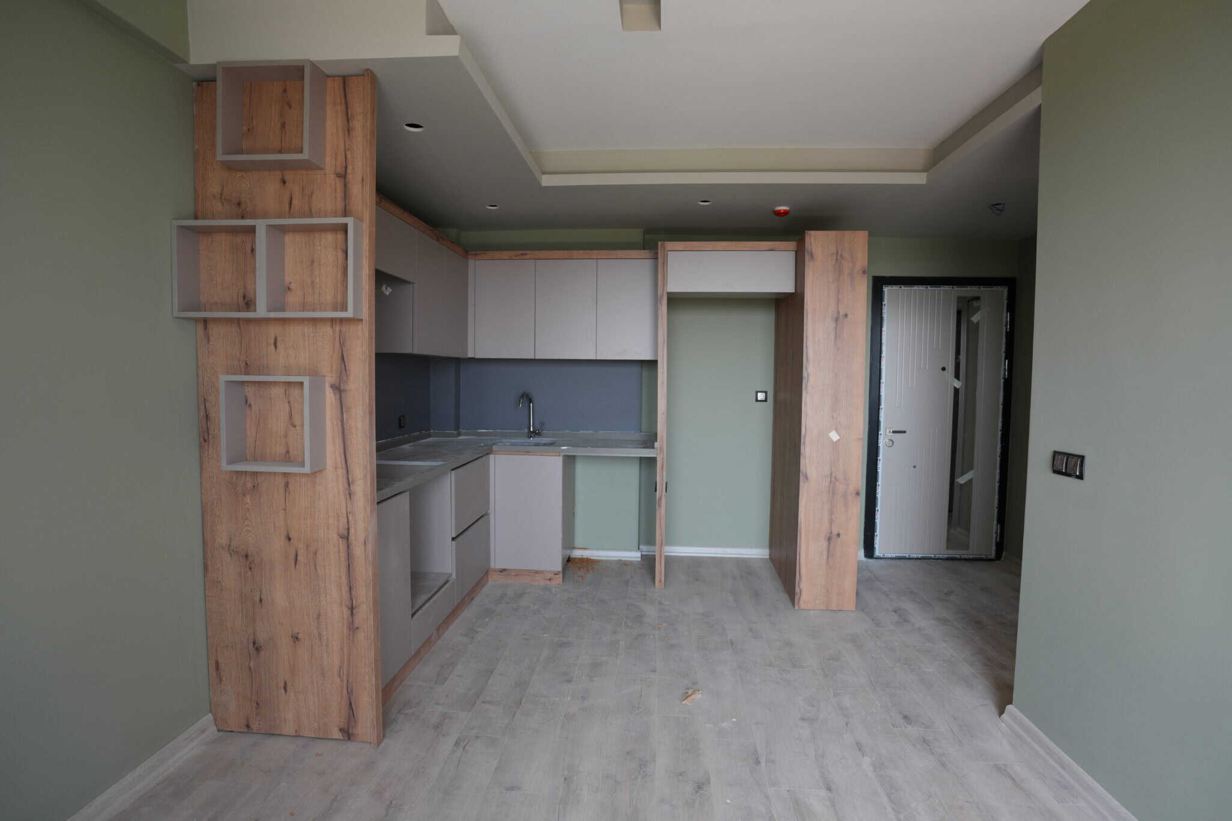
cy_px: 410
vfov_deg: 70.4
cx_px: 616
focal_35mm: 17
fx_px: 582
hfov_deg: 93.3
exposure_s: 1/160
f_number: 4
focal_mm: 17
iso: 320
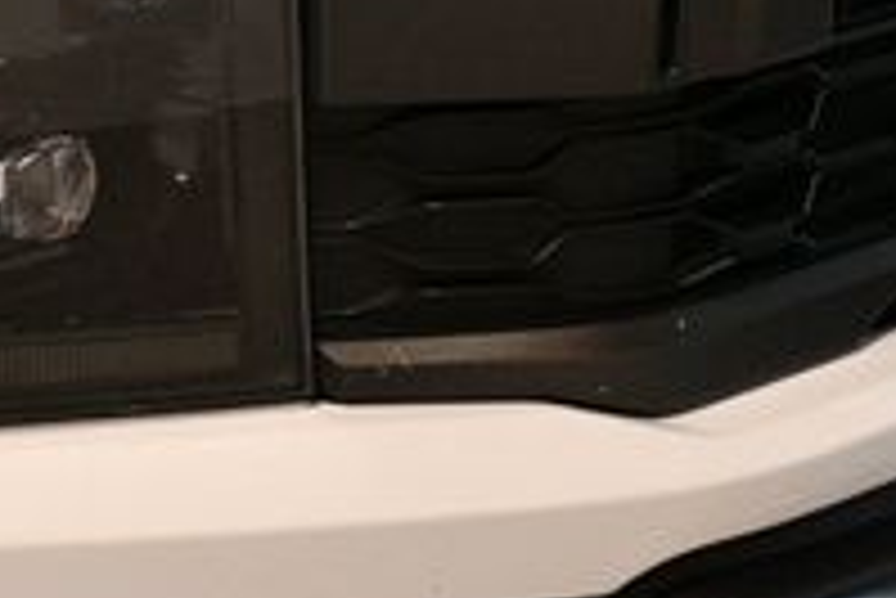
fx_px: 3836
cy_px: 261
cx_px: -86
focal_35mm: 154
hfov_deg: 13.1
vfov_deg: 8.9
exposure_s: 1/125
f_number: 4
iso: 1400
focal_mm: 32
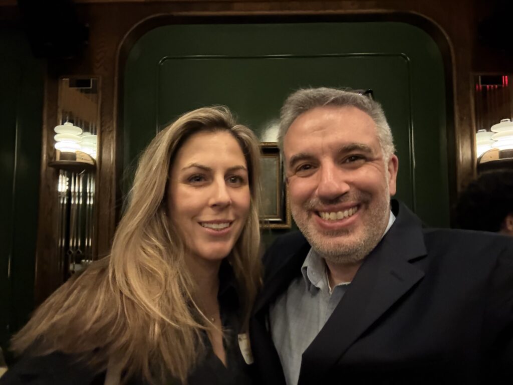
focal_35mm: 23
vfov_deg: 58.9
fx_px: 341
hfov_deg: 73.9
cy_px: 192
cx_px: 256
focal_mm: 2.69
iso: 800
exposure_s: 1/15
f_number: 1.9
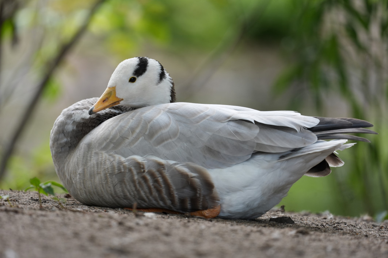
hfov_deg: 3.4
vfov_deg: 2.3
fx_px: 6466
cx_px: 194
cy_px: 129
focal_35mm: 600
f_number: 6.3
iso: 800
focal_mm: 600
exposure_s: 1/200
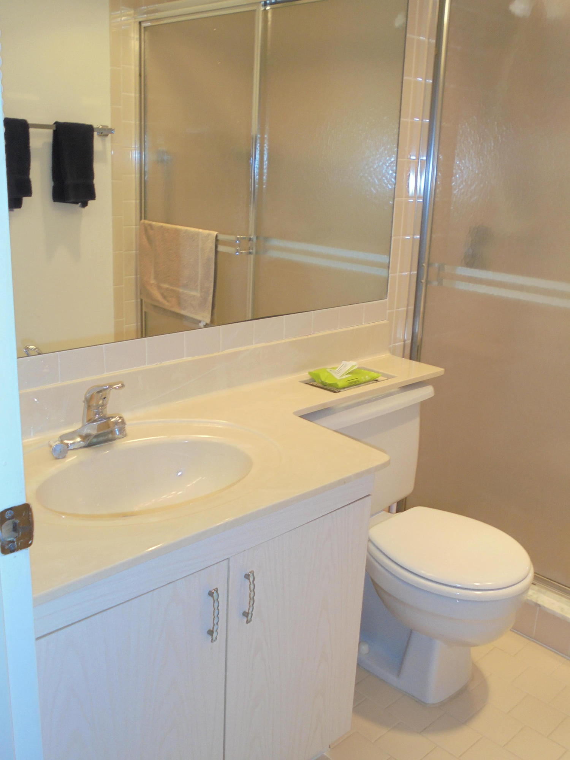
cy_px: 380
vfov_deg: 54.0
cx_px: 285
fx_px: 746
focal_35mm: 34
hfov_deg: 41.8
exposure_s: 1/30
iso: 100
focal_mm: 6.1
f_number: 4
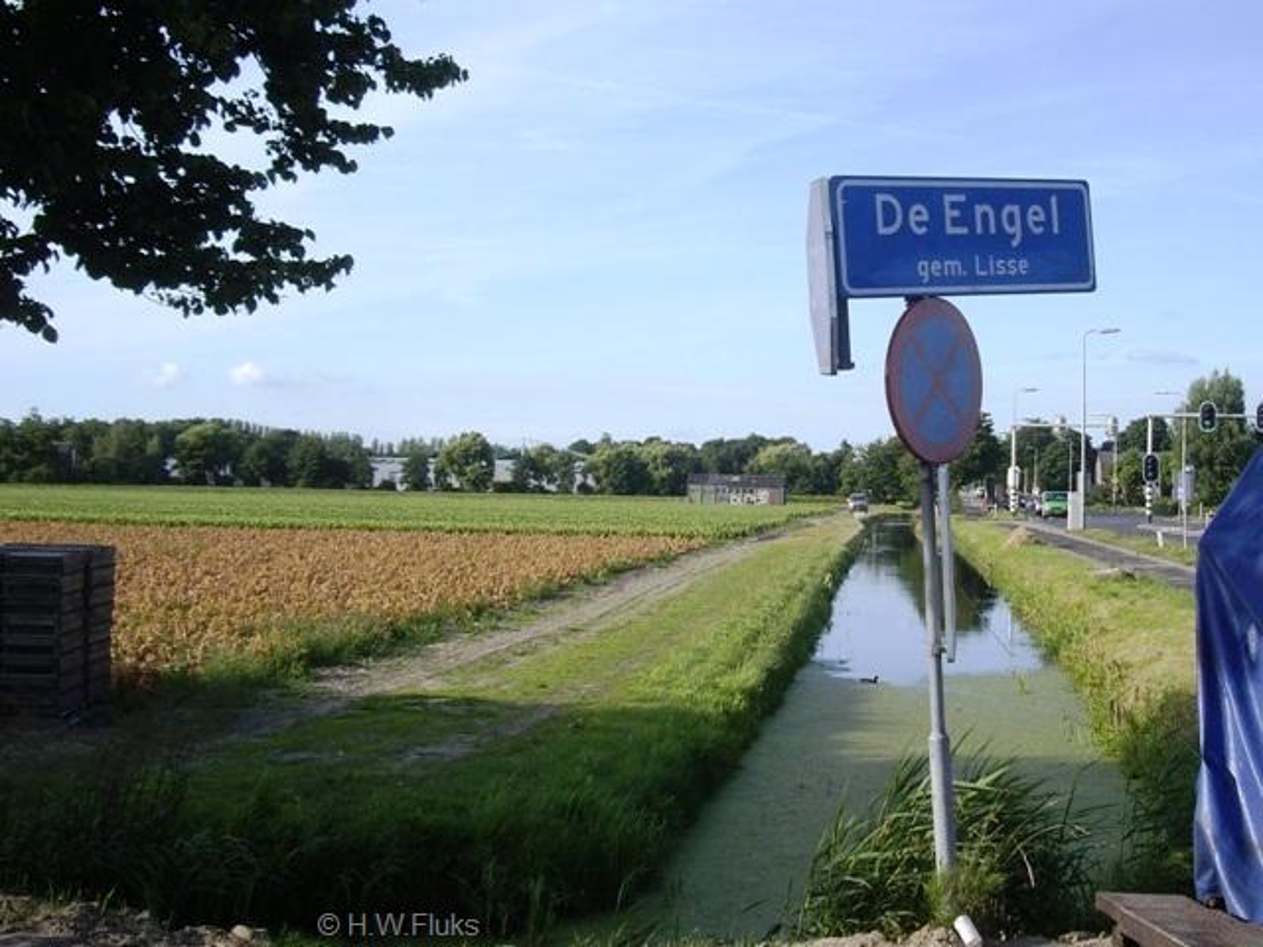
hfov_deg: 49.0
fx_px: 1386
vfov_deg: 37.7
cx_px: 632
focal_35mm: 38
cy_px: 474
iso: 64
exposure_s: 1/640
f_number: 2.8
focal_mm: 7.9
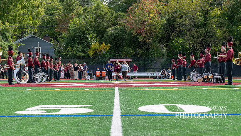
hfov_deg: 26.1
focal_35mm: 81
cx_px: 124
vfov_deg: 14.9
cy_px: 72
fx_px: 519
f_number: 5.6
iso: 360
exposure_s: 1/1000
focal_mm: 70
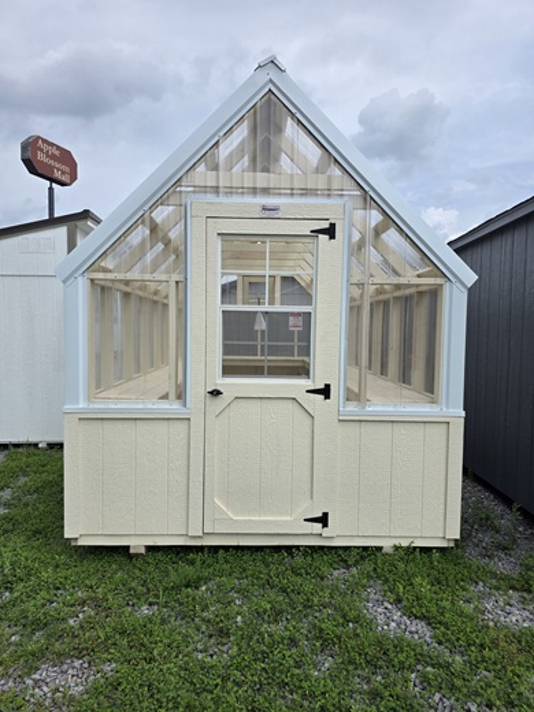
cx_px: 267
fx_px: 473
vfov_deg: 73.9
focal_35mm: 23
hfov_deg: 58.9
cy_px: 356
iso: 80
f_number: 1.7
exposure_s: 1/7944
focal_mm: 6.3
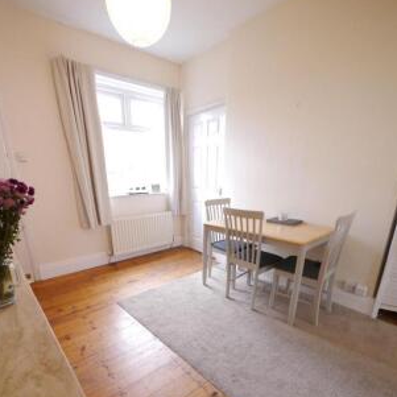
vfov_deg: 78.8
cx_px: 187
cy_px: 255
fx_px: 234
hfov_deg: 80.6
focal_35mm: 18
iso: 800
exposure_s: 1/40
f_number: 4
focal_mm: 7
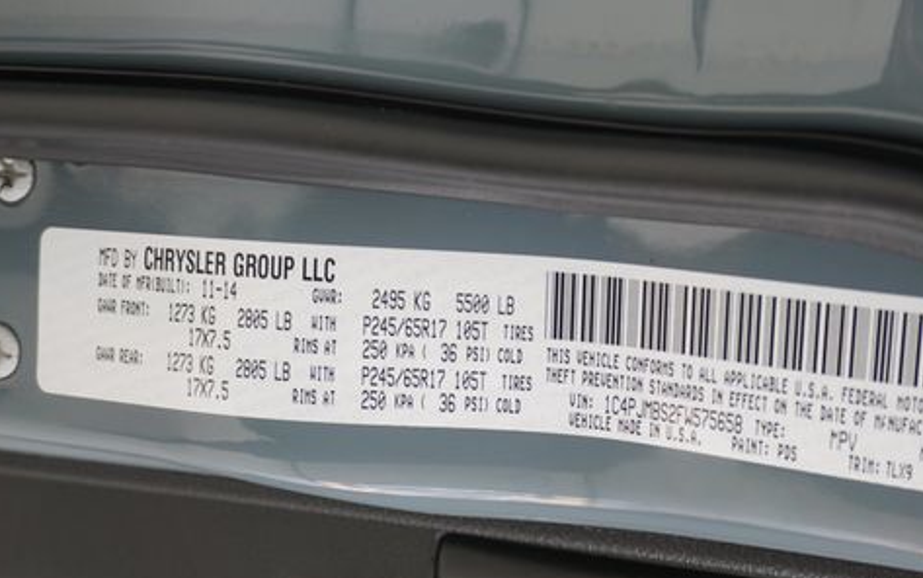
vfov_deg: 25.4
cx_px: 572
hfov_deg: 39.3
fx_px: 1283
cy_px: 274
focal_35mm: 51
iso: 200
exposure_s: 1/60
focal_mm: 25
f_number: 4.5
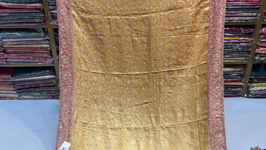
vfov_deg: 29.6
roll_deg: +1.3
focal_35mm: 38
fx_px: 268
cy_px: 142
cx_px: 133
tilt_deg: -33.3
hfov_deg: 52.8
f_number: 1.6
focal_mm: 5.96
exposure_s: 1/100
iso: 32
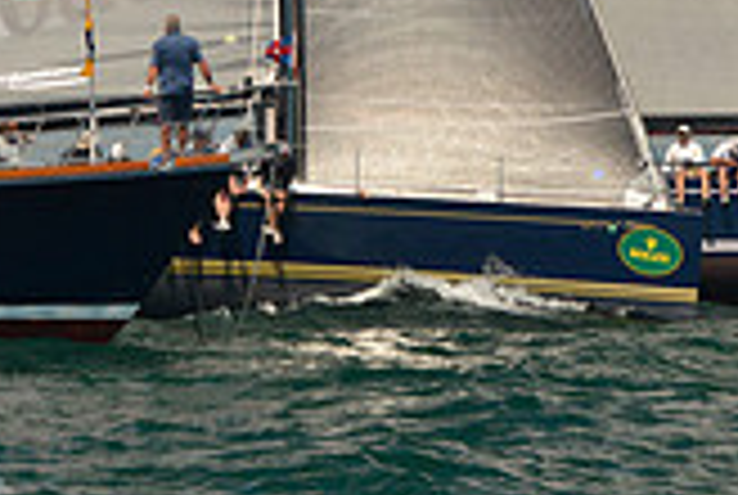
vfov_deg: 5.5
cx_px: 513
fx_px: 5073
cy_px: -281
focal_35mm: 247
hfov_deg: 8.3
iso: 400
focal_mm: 70
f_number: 7.1
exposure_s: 1/1250
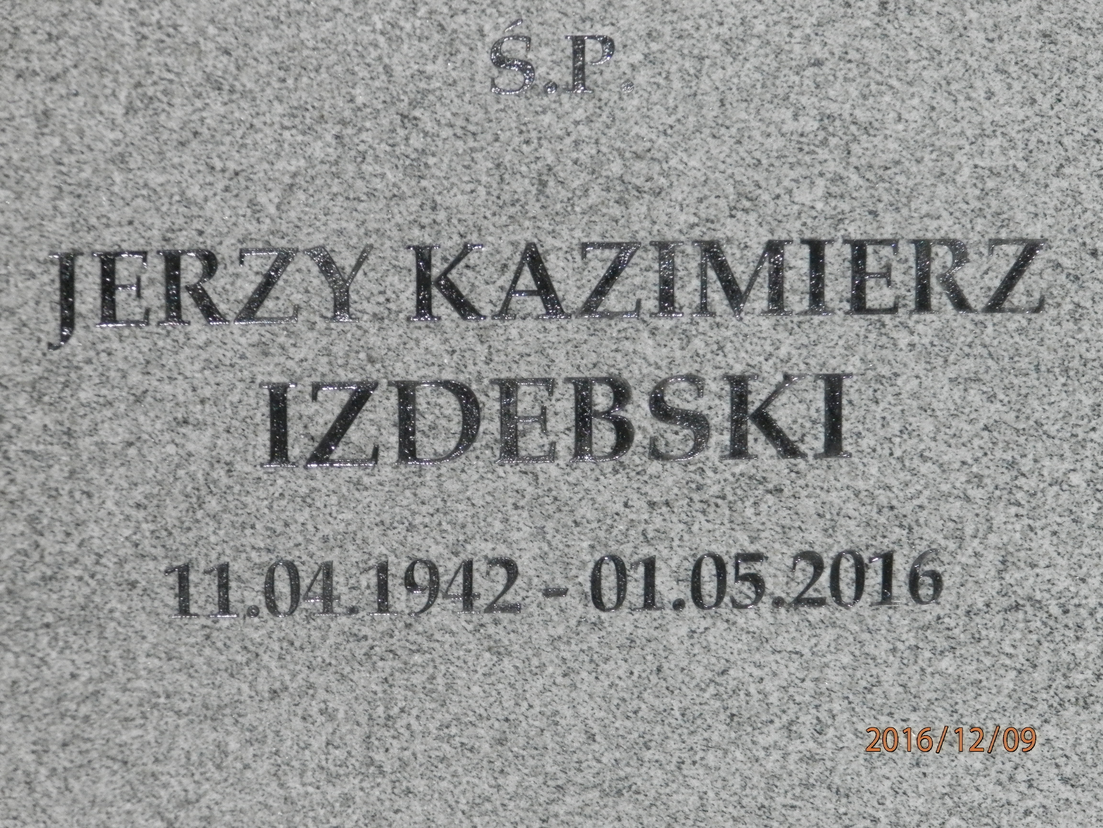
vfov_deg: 9.7
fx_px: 4875
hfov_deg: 12.9
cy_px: 414
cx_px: 552
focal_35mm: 153
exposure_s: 1/50
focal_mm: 27.4
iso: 800
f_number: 4.9
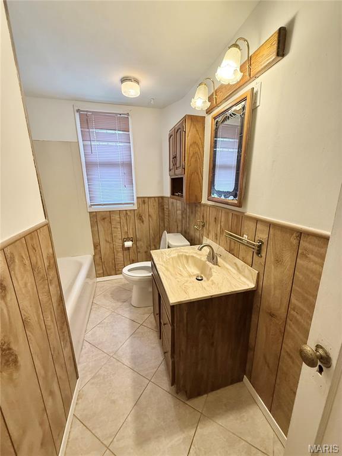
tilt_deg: -11.5
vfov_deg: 102.1
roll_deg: +1.8
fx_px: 184
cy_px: 228
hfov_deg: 85.7
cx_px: 171
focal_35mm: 14
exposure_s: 1/60
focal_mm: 2.22
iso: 250
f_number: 2.2
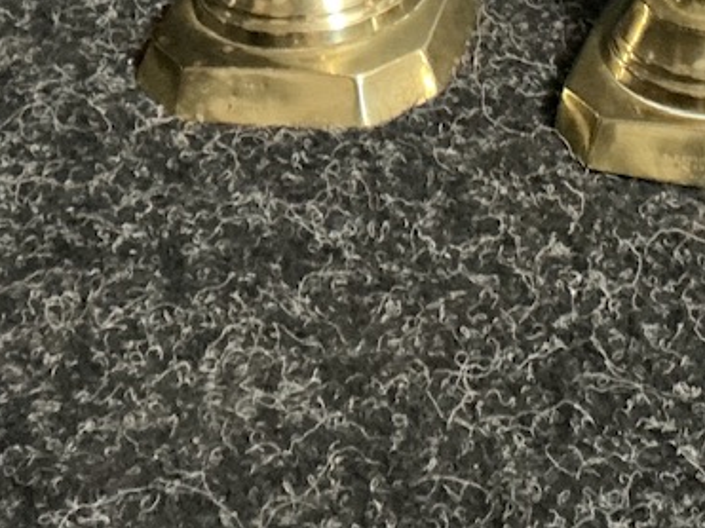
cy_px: -281
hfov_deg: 19.5
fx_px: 2036
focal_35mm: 100
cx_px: 542
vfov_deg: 13.8
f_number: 1.8
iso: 500
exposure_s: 1/17
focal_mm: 3
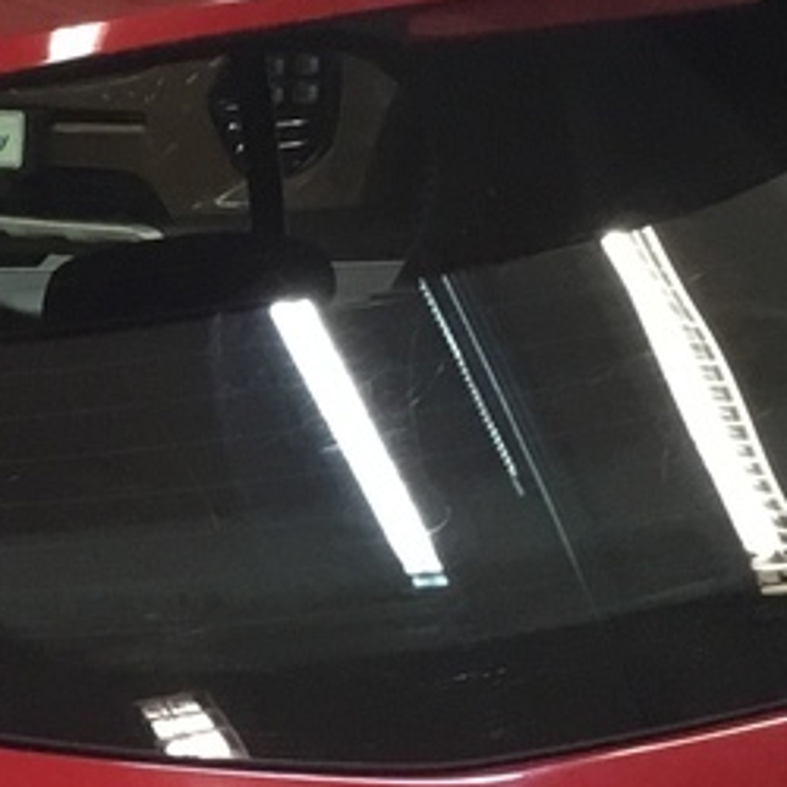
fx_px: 4064
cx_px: -548
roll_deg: +1.9
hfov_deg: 10.5
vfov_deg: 10.7
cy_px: 1155
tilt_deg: -20.0
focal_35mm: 158
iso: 100
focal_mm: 3.3
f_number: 2.4
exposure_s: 1/33
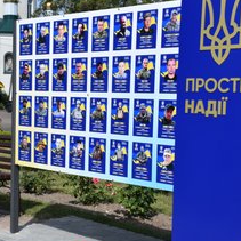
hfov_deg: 20.8
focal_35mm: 82
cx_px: 41
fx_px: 646
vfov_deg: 21.1
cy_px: 128
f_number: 10
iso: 200
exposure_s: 1/400
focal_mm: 34
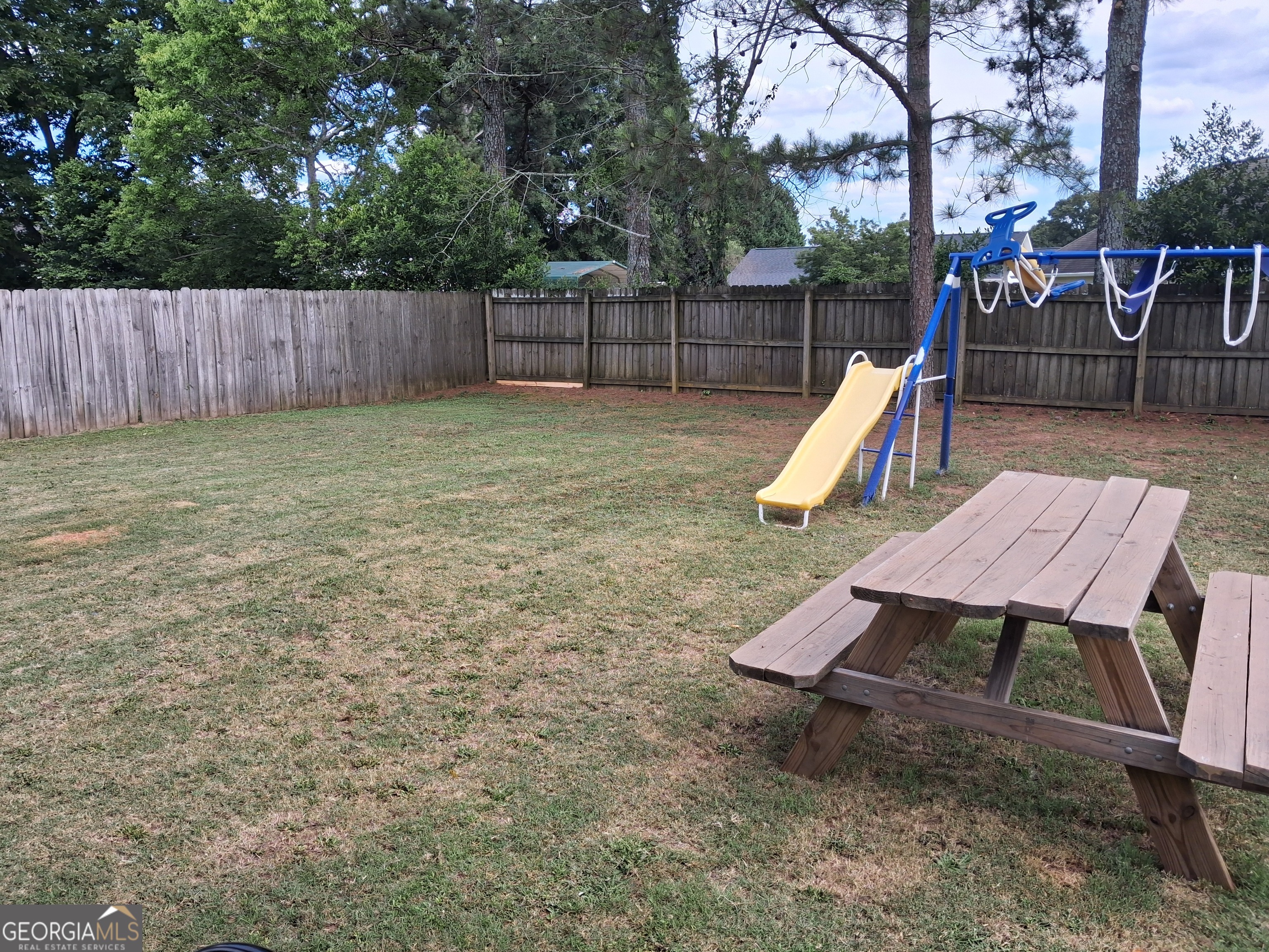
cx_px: 634
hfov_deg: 65.3
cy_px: 476
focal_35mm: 27
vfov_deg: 51.4
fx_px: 990
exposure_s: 1/299
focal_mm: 4
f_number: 1.8
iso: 20
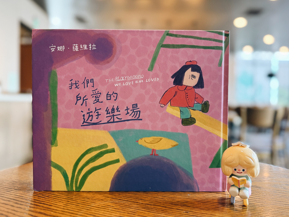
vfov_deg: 56.8
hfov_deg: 71.6
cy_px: 108
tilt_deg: -1.6
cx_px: 144
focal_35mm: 24
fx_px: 200
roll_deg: -0.5
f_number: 1.78
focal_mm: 6.76
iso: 250
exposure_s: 1/60
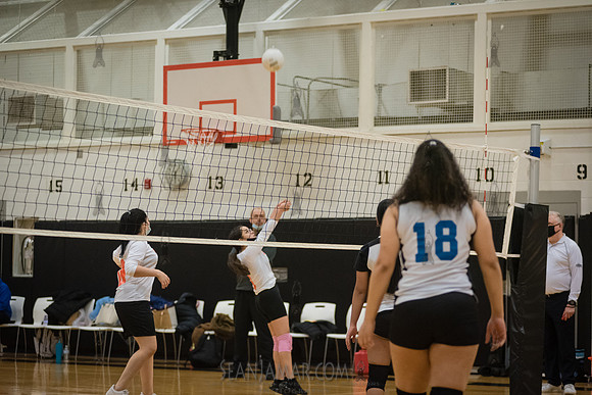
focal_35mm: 105
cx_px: 296
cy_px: 198
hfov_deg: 19.5
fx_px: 1727
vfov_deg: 13.0
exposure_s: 1/400
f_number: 3.2
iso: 5000
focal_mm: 105
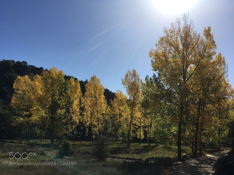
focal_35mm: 29
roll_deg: -2.5
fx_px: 196
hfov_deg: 61.7
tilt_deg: +13.1
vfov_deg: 48.2
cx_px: 117
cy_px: 88
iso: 25
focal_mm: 4.15
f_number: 2.2
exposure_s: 1/3205
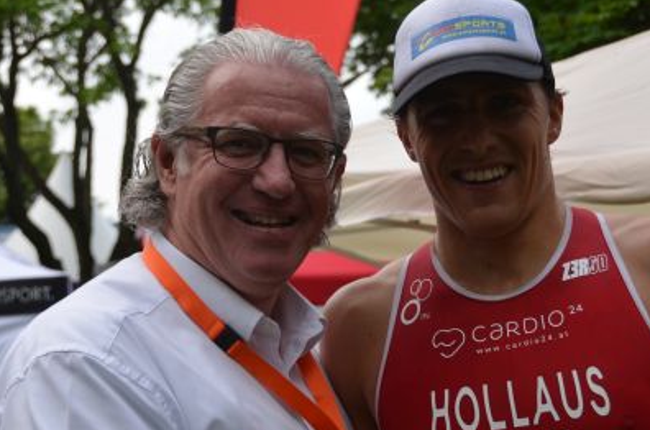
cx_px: 387
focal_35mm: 97
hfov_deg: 21.0
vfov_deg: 14.0
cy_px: 261
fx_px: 1747
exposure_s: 1/250
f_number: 5
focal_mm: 32
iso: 100
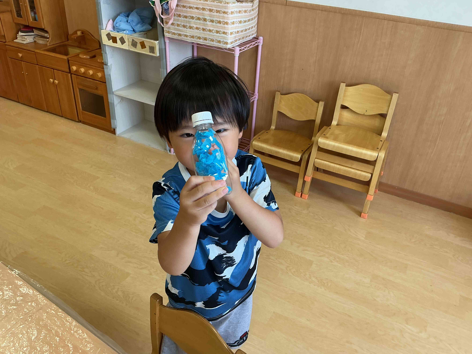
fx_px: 395
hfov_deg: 61.7
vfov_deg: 48.2
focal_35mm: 29
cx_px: 236
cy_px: 177
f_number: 1.8
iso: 40
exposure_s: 1/120
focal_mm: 3
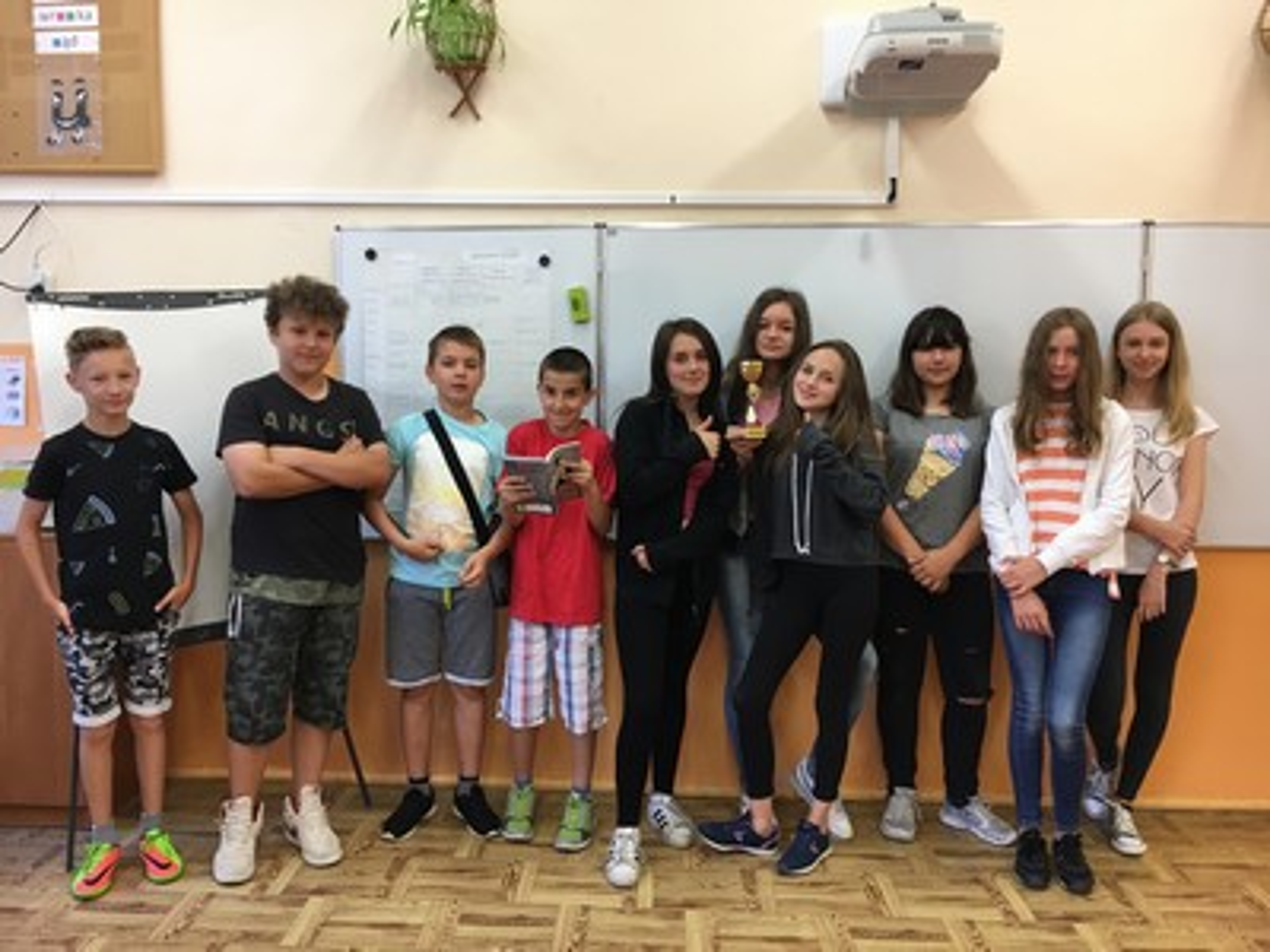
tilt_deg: -6.4
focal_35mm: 29
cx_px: 635
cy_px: 476
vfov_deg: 48.2
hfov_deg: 61.7
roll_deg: -0.2
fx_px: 1064
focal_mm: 4.15
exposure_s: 1/33
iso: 50
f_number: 2.2
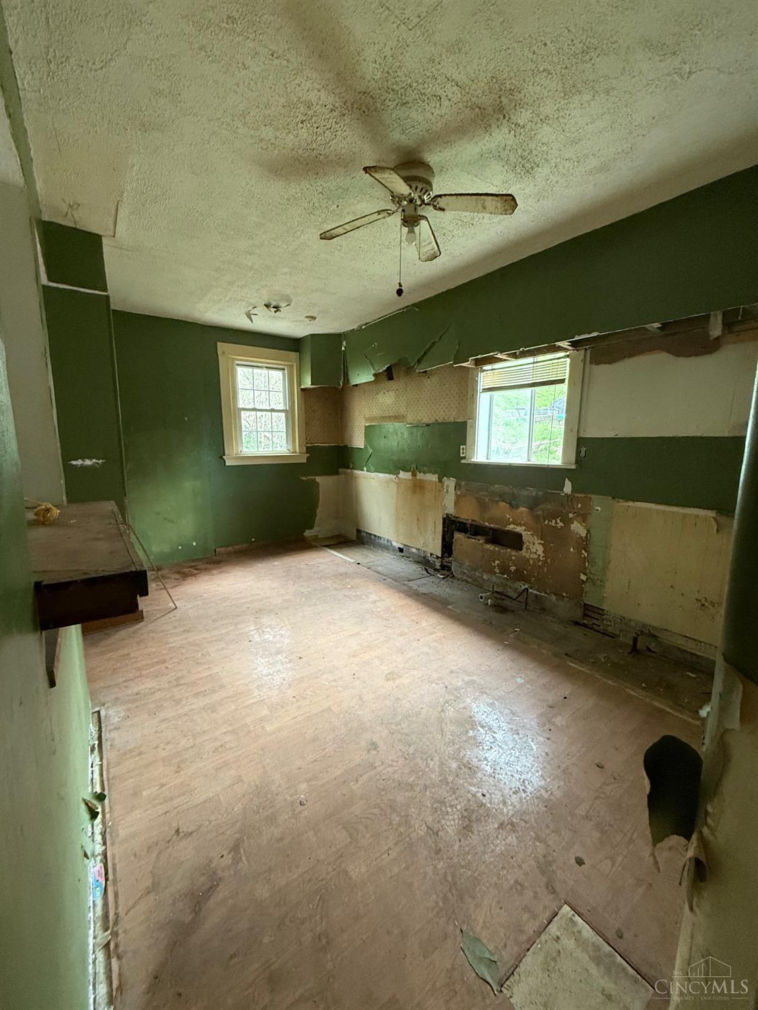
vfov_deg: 102.1
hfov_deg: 85.7
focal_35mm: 14
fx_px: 409
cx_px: 379
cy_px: 505
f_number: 2.2
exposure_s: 1/60
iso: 500
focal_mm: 2.22
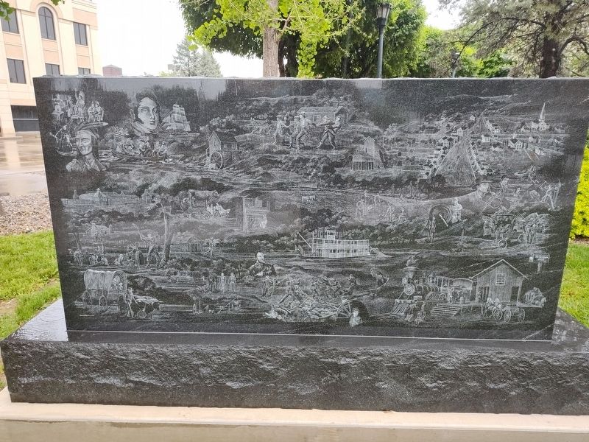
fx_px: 391
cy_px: 221
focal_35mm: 23
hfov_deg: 73.9
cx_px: 294
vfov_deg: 58.9
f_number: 1.8
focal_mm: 5.56
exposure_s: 1/120
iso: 269
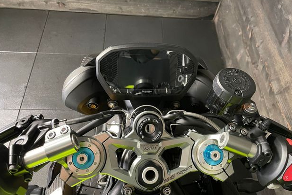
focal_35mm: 28
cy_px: 100
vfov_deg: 46.4
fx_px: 227
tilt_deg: -58.2
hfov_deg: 65.5
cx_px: 148
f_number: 1.6
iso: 500
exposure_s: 1/25
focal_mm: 4.2
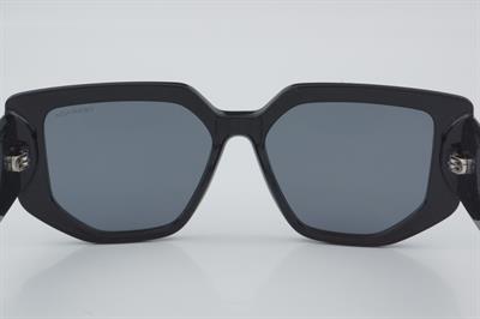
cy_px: 160
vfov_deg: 16.5
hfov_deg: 24.6
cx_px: 240
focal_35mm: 82
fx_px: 1099
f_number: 32
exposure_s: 1/4
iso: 100
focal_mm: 55
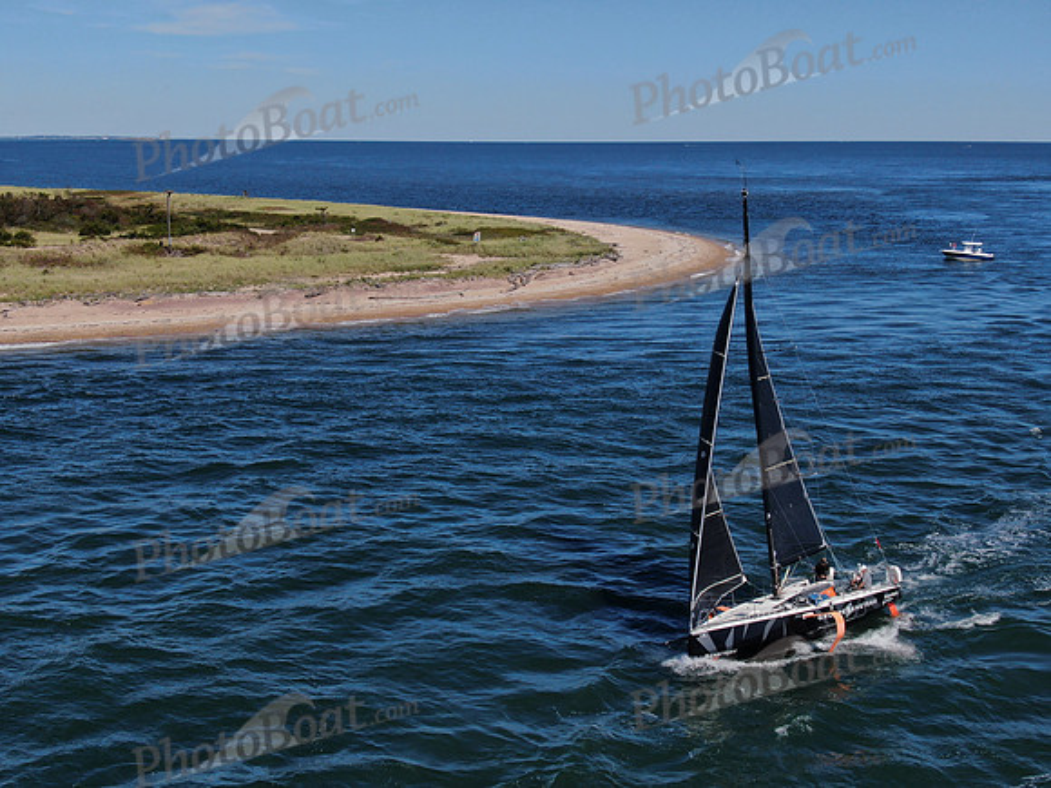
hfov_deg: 39.7
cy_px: 394
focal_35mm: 48
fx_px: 1457
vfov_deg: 30.3
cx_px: 526
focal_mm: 8.6
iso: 100
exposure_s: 1/1600
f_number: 3.8
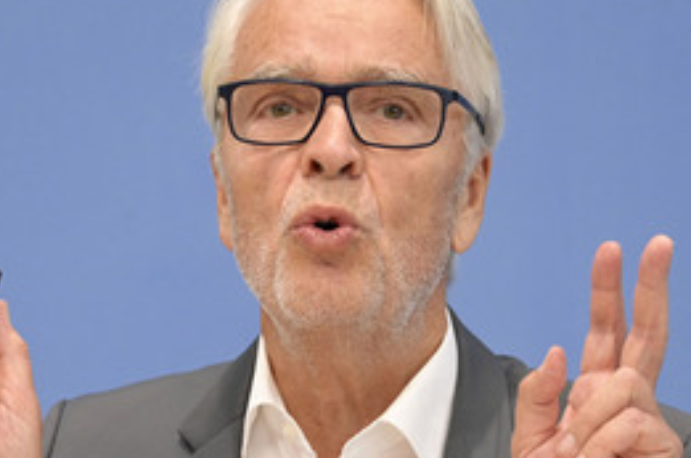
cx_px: 303
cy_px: 318
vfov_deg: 5.5
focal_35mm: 251
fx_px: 4809
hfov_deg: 8.2
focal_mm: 145
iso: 3200
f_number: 5.6
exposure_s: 1/320
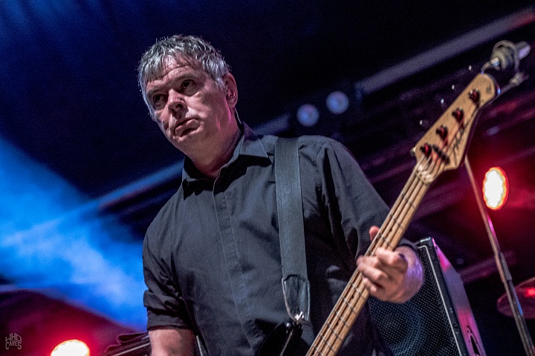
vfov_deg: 13.0
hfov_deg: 19.5
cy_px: 178
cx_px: 268
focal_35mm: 105
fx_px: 1560
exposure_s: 1/100
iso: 4000
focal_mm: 70
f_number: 2.8
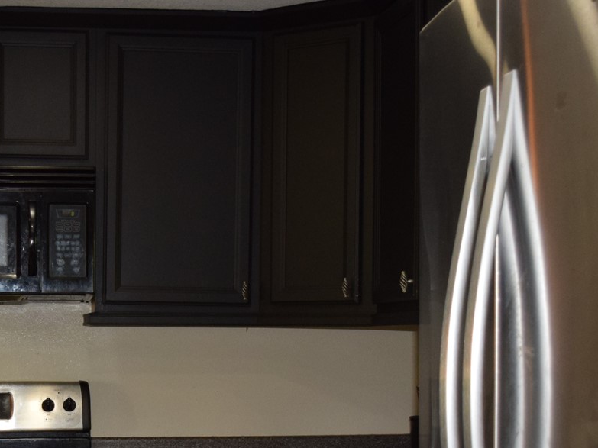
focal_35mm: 96
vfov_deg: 15.1
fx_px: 1658
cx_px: 115
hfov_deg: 20.2
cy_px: 443
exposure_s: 1/60
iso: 800
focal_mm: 24
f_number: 4
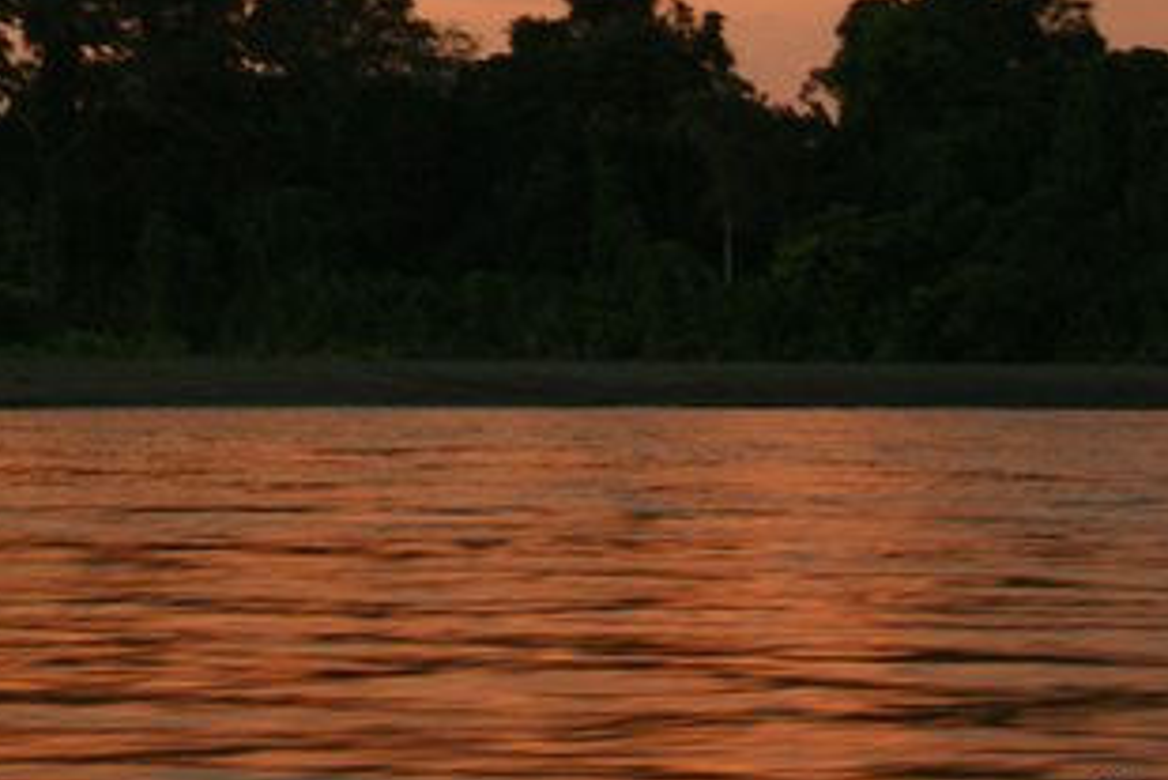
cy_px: -245
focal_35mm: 152
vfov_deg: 8.9
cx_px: -143
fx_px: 4948
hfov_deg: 13.2
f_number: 4
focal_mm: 35
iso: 320
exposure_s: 1/60
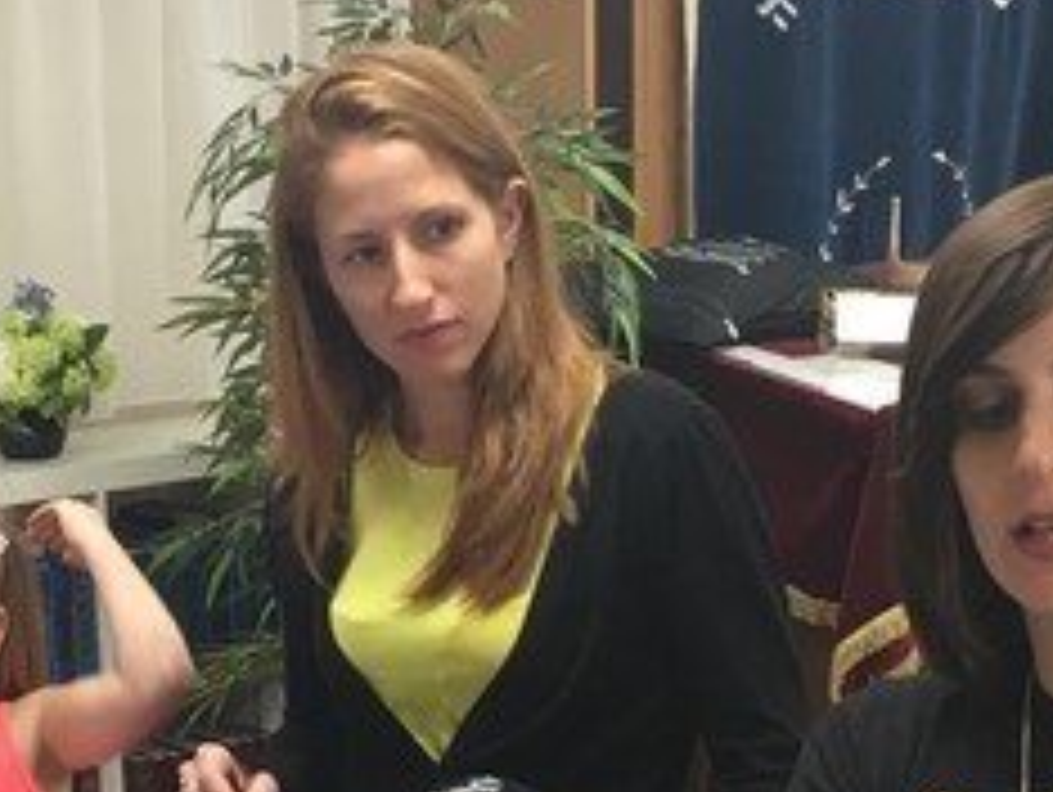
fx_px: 3015
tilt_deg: -13.2
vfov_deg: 14.8
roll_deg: +2.1
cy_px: 680
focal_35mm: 99
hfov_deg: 19.6
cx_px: 180
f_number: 2.2
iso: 80
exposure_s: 1/33
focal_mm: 4.15
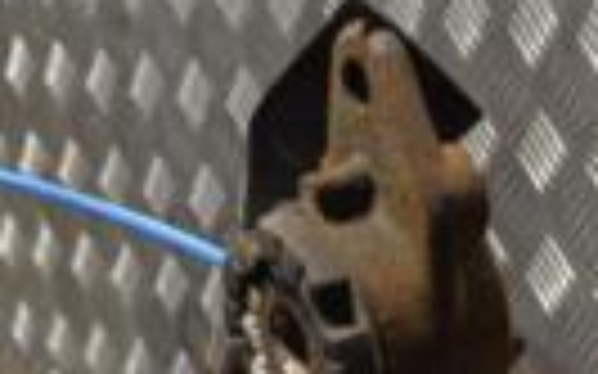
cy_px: 879
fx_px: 2476
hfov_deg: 13.4
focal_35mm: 152
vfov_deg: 8.0
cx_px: 737
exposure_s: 1/100
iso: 400
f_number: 5
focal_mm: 22
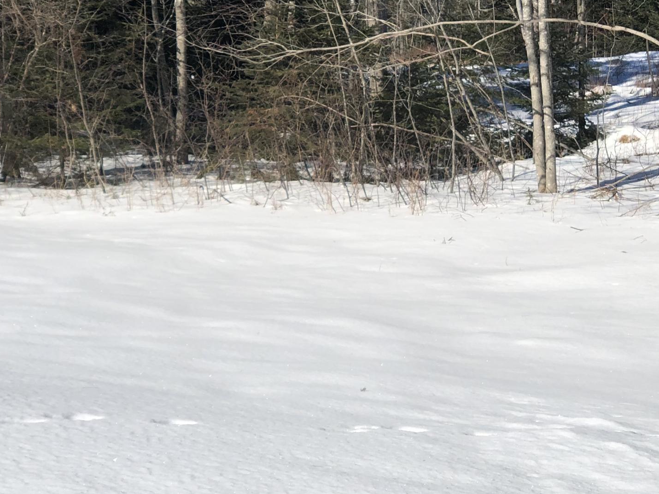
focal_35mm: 109
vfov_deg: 13.5
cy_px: 81
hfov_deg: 18.0
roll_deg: +2.4
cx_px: 448
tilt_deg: -1.0
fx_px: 2075
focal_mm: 6
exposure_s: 1/1715
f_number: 2.4
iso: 16
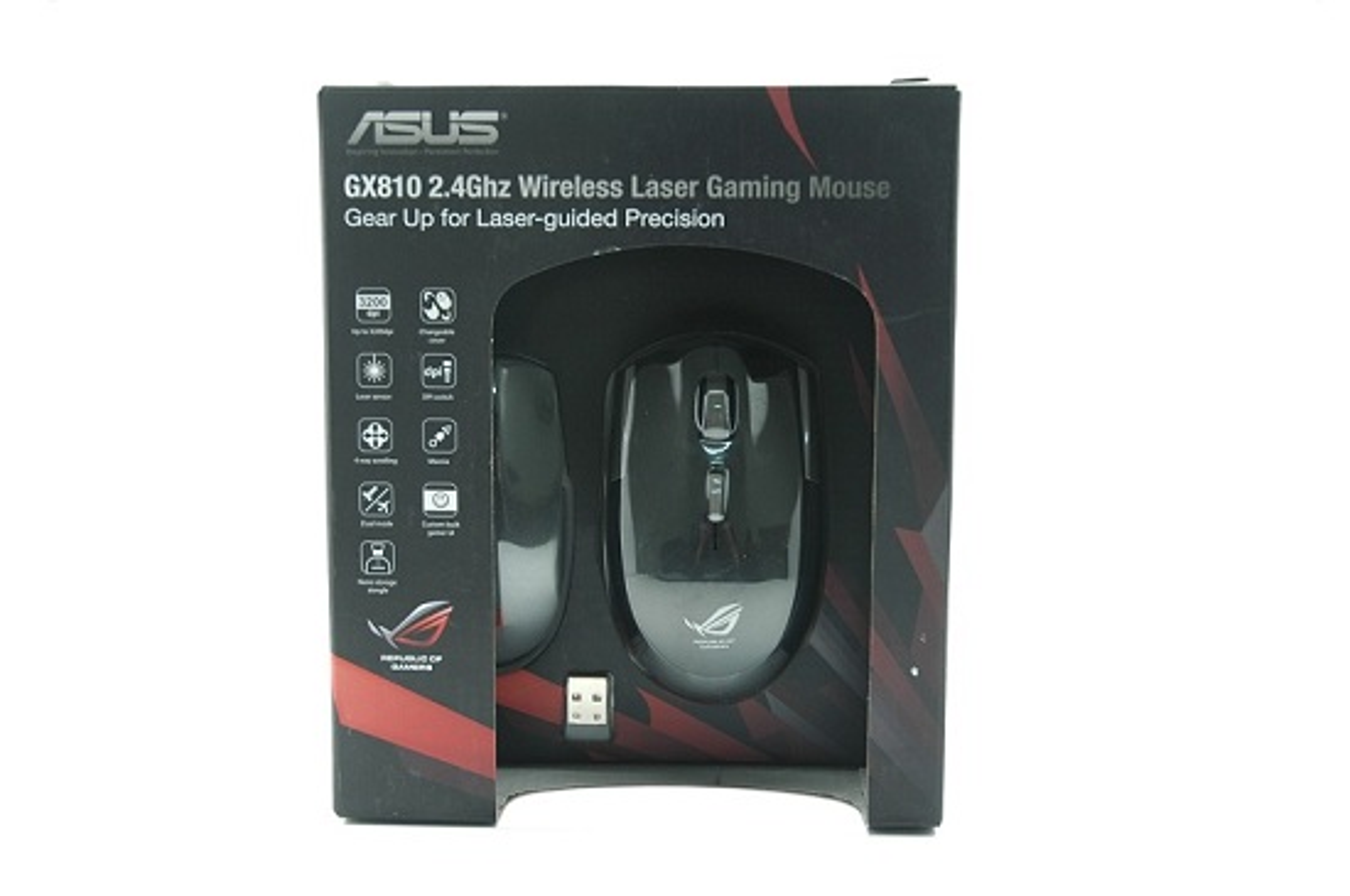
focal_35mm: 46
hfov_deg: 42.4
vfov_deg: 28.9
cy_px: 448
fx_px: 1741
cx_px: 675
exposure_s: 1/30
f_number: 4
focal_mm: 31
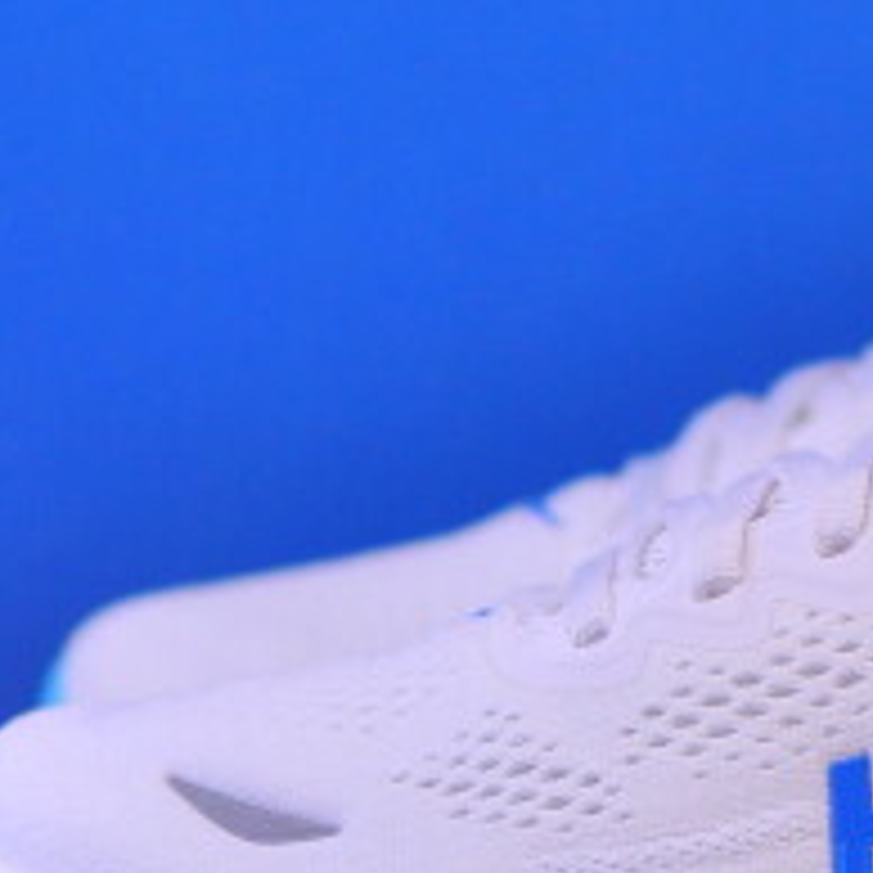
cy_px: 358
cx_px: 1062
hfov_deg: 6.6
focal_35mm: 263
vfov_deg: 6.7
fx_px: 7504
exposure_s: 1/320
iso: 250
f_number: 2.8
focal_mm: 50
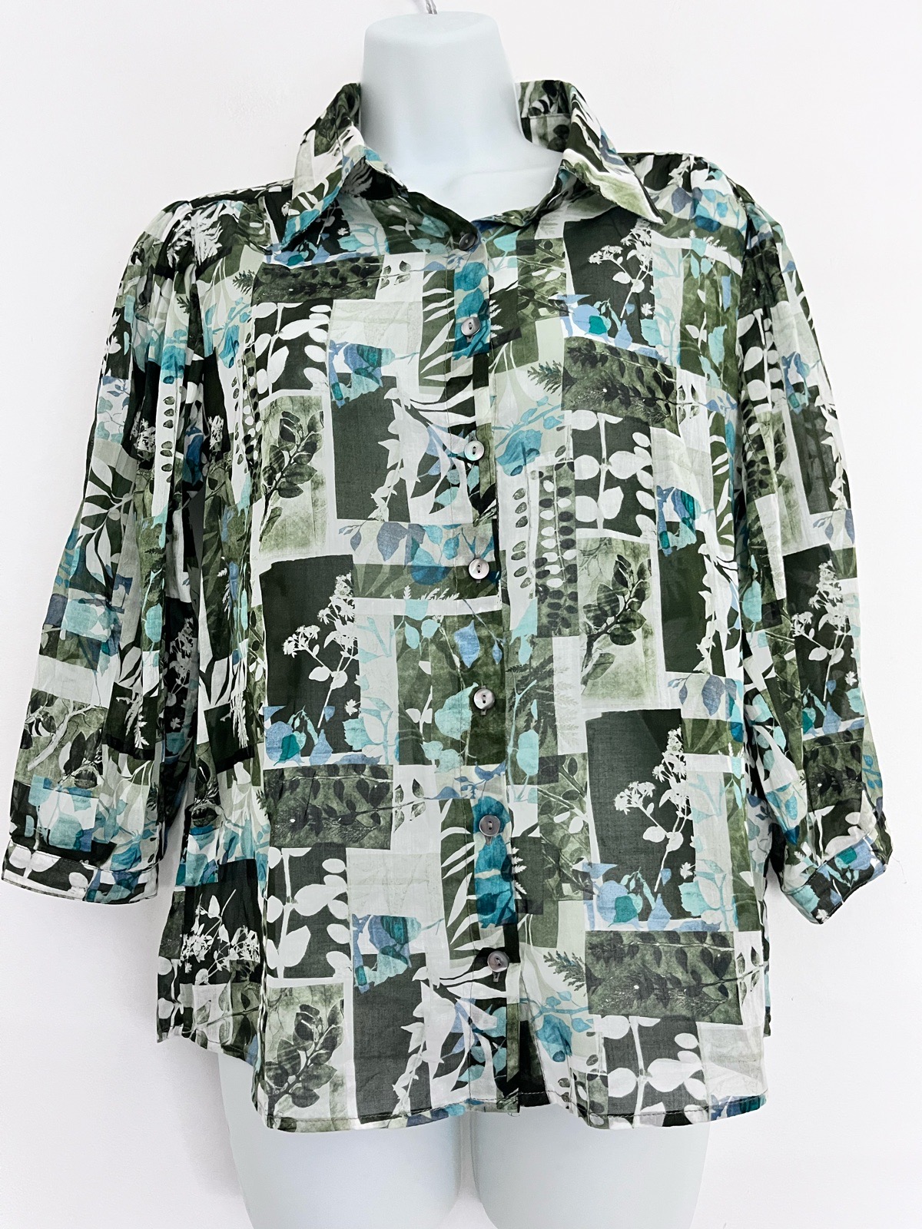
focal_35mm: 26
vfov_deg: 67.3
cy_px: 614
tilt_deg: +4.2
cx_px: 461
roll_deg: +1.6
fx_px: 923
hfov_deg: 53.1
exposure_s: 1/50
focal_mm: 5.1
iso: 250
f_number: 1.6
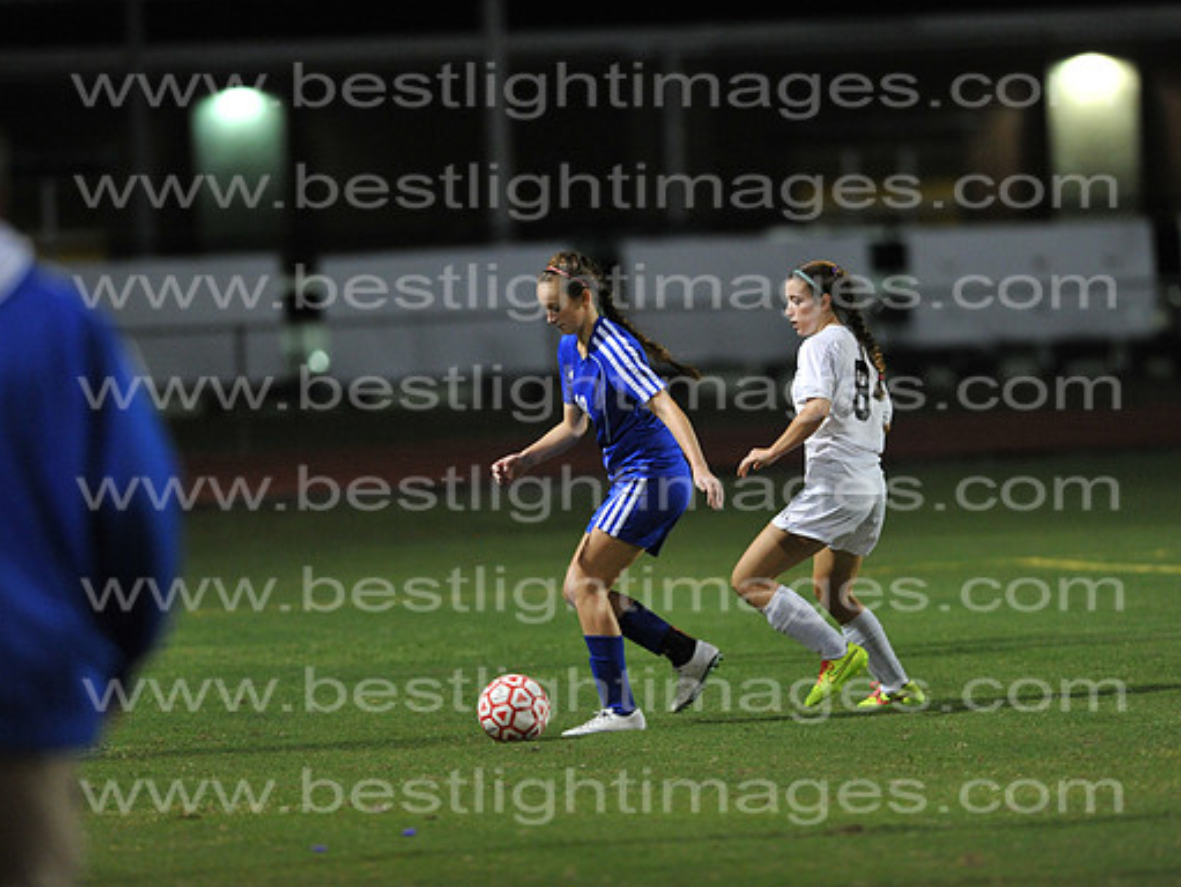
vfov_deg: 4.6
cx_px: 603
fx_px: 11164
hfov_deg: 6.1
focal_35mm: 327
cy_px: 444
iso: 5000
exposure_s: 1/400
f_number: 3.2
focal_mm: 300
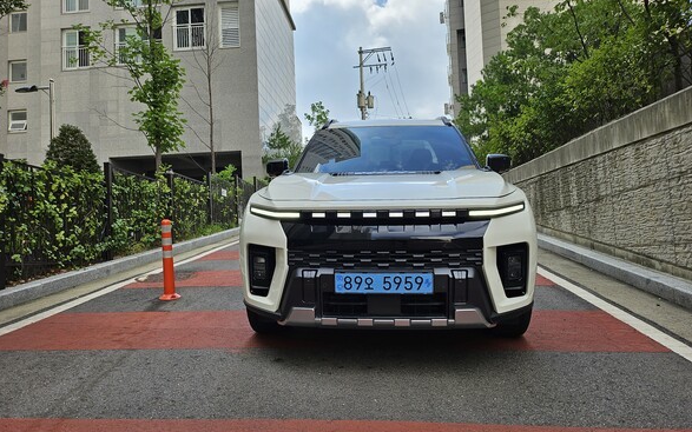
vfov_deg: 47.6
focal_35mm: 26
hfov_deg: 70.4
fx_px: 490
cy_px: 226
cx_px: 348
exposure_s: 1/2021
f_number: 1.8
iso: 50
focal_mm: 5
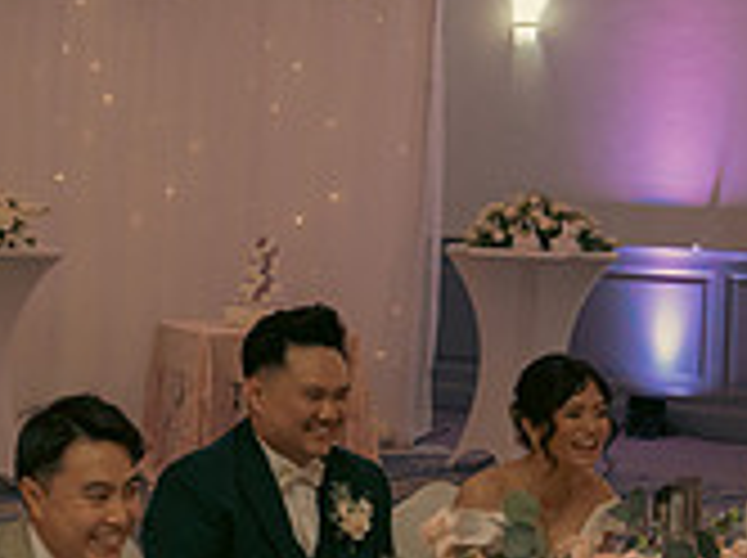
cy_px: 461
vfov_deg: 11.5
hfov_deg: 15.2
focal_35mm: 128
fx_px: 2758
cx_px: 27
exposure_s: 1/160
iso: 2500
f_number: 3.5
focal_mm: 38
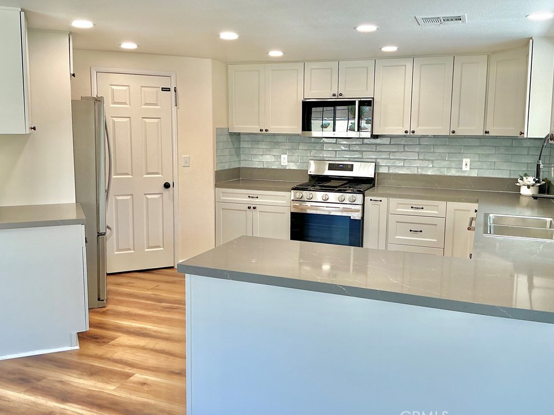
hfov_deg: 56.8
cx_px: 295
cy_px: 196
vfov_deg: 44.1
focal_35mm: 32
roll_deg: +1.4
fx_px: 512
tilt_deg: -6.8
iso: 50
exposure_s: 1/120
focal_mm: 3
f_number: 1.8
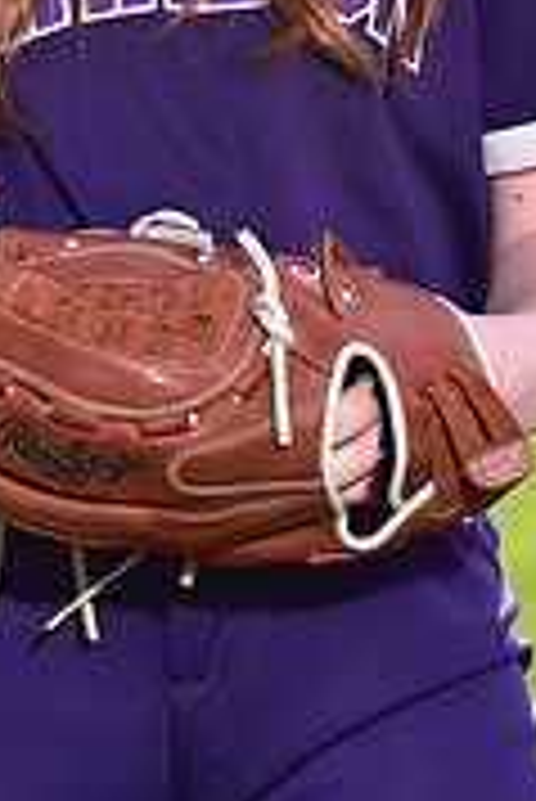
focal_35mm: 522
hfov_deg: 2.6
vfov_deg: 3.9
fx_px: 11634
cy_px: -324
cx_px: 277
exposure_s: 1/250
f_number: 5.6
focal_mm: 160
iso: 80
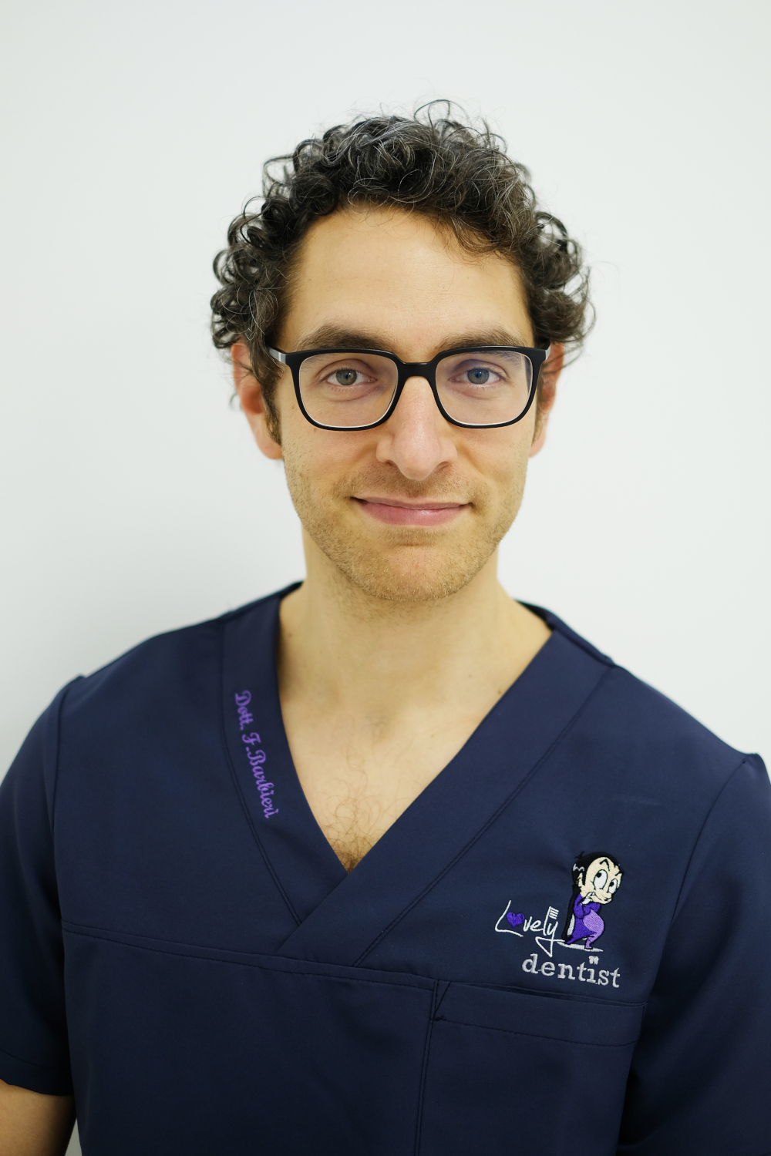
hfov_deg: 25.5
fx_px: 1702
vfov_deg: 37.5
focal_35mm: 53
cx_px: 386
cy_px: 578
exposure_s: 1/170
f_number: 1.4
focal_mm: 35
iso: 200
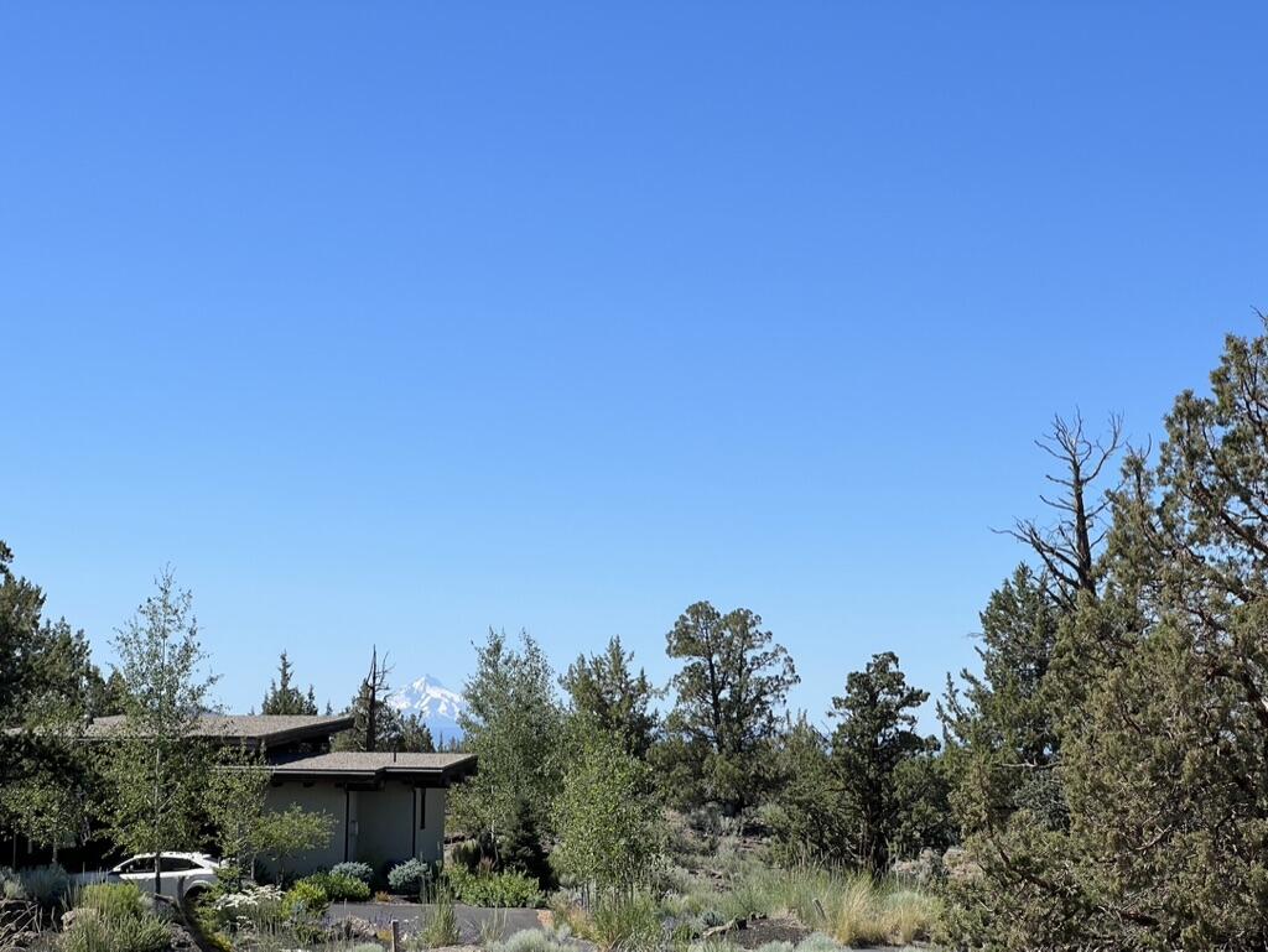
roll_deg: -0.6
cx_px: 634
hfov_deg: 25.3
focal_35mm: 77
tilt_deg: +7.0
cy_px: 476
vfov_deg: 19.2
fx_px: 2822
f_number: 2.8
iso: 32
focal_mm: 9
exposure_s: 1/986
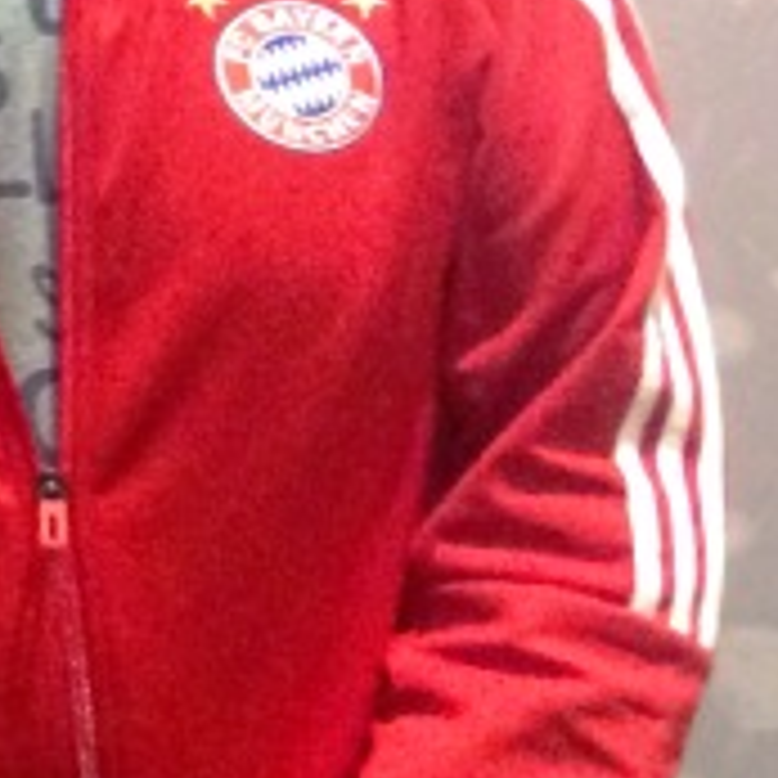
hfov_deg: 9.6
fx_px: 3865
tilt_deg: -4.4
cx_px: -1336
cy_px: -288
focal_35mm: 152
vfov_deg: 11.2
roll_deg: +0.4
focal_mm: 4.15
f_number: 2.2
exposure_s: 1/17
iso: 320
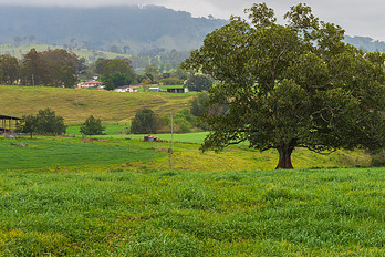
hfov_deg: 21.1
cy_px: 112
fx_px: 1027
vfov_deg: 14.2
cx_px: 289
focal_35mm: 96
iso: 31
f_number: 11
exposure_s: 1/13
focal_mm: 38
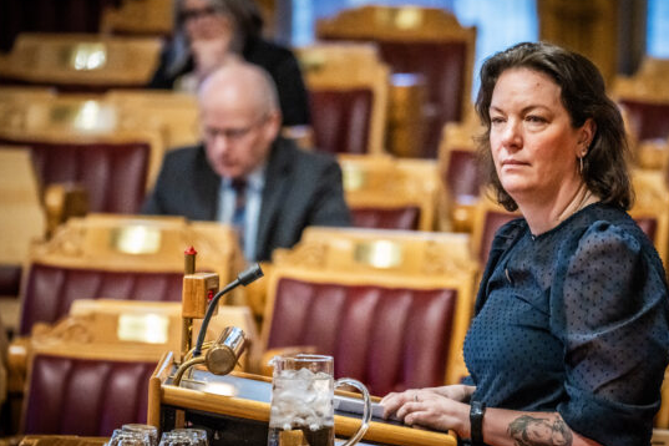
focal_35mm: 382
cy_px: 239
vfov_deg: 3.6
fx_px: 7098
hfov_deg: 5.4
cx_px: 397
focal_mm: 318
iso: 10000
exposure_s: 1/250
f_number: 5.6
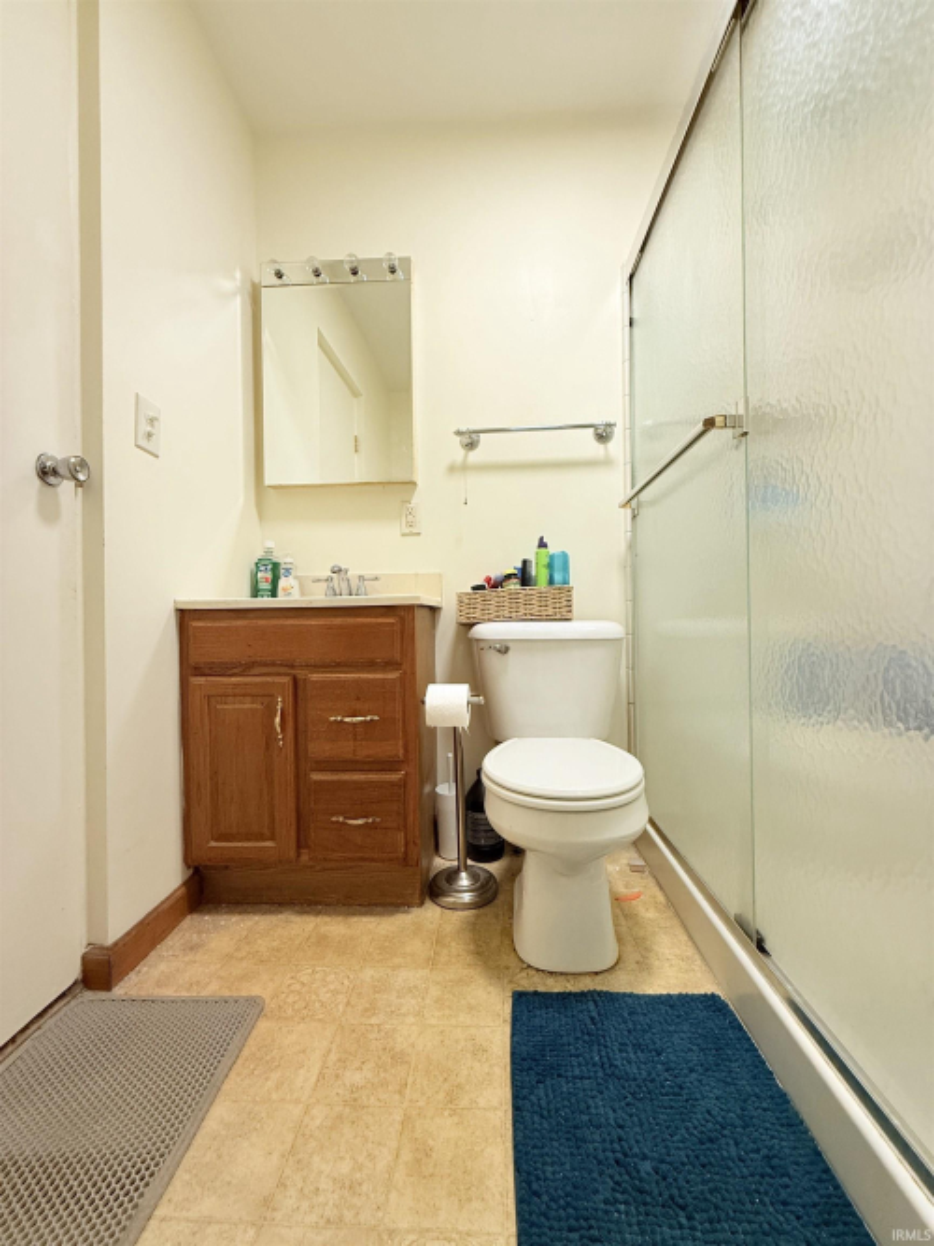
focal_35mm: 14
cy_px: 623
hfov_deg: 85.7
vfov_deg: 102.1
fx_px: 504
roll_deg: +0.3
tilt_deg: +0.2
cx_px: 467
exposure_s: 1/60
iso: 160
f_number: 2.2
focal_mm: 2.22
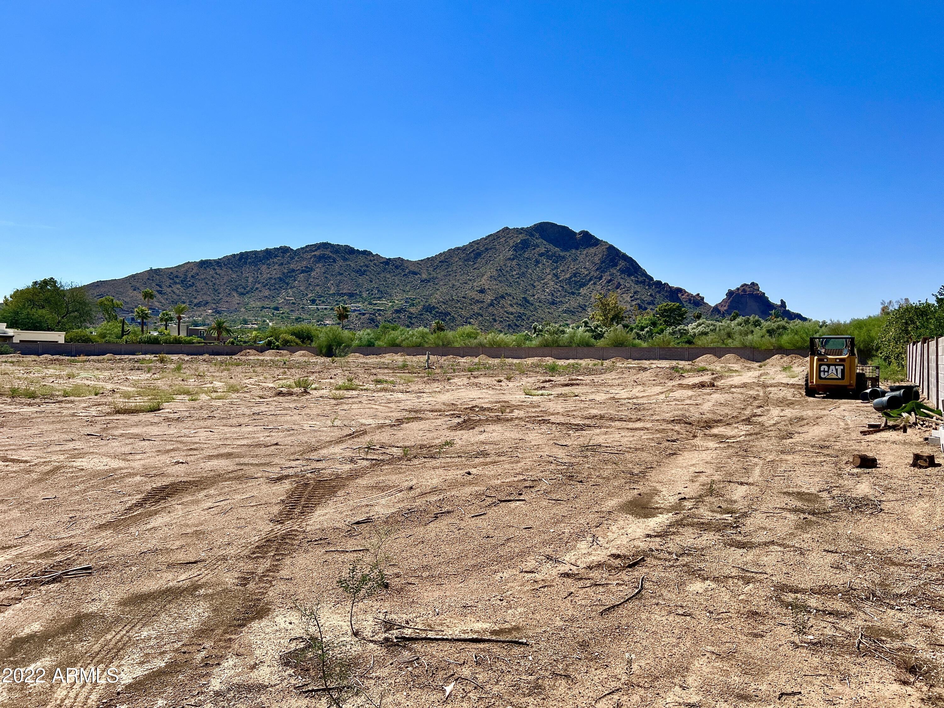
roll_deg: -0.7
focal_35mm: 26
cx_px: 472
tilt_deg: +0.2
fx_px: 709
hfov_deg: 67.3
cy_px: 354
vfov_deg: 53.1
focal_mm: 5.7
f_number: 1.5
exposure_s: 1/6579
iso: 50
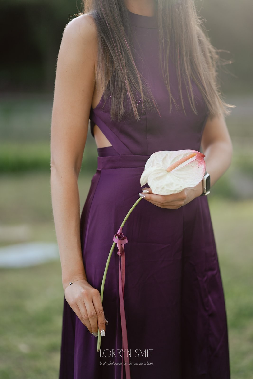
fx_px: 896
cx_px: 126
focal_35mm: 85
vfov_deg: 23.9
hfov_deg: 16.1
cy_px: 190
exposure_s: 1/1000
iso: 160
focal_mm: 85
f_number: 1.4
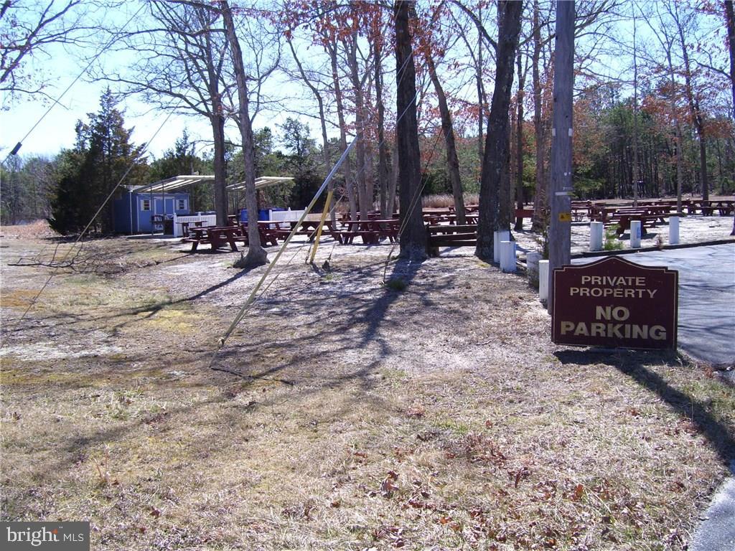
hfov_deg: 50.1
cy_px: 276
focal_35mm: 37
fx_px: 786
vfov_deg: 38.7
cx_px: 368
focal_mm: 6
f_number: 4.8
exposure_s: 1/250
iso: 80
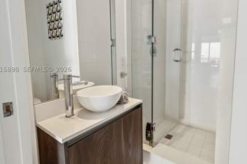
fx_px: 130
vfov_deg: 64.2
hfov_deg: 85.8
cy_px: 69
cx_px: 149
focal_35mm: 19
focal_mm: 14
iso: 100
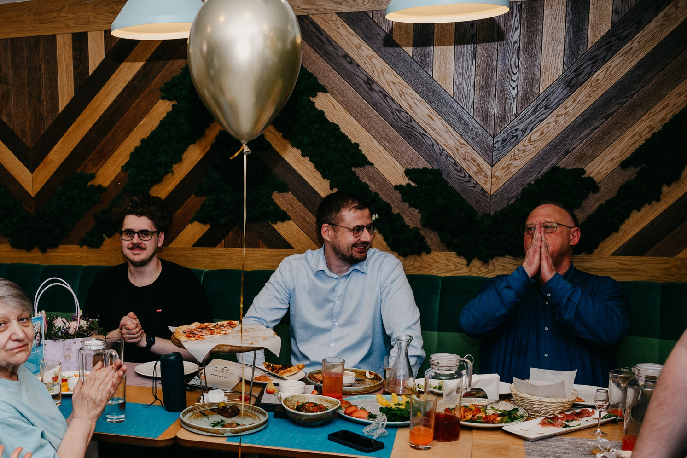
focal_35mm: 44
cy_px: 343
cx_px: 134
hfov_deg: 42.4
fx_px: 840
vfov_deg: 30.0
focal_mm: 24
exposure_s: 1/160
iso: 160
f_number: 3.2
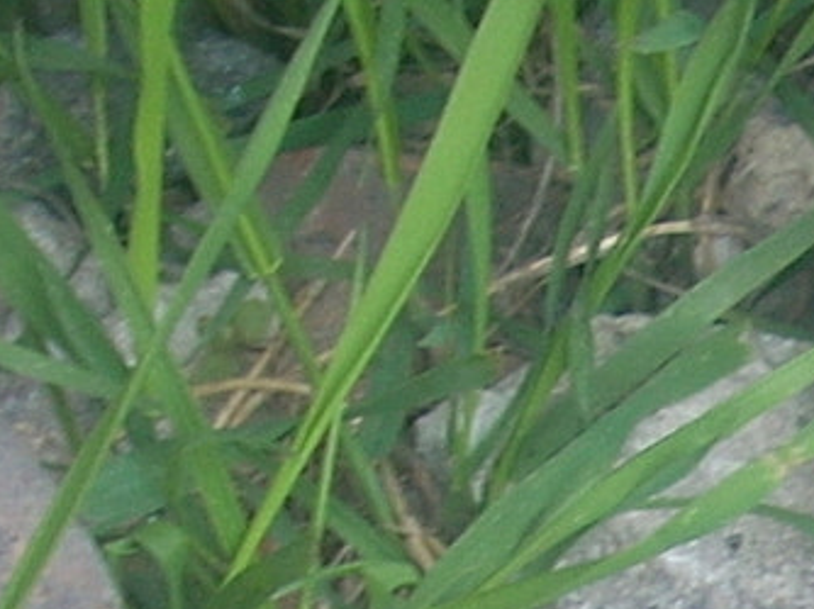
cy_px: 1013
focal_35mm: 227
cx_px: 1396
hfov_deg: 8.4
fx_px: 5334
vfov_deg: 6.4
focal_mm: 6.2
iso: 64
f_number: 2.8
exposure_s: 1/31.3
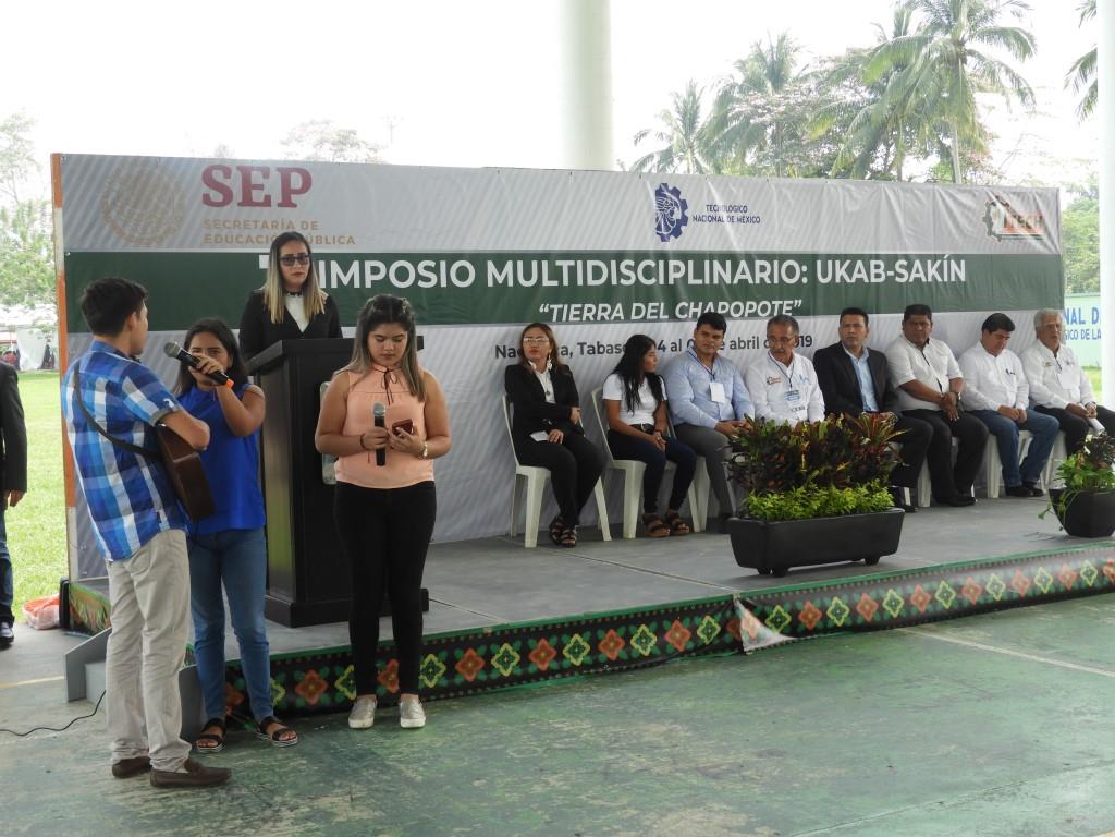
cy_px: 418
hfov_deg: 38.2
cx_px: 558
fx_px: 1611
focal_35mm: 50
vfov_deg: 29.1
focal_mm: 9
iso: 100
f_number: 4
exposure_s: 1/200
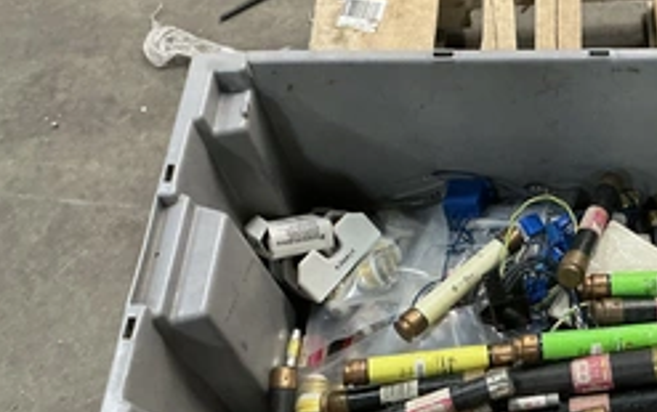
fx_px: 860
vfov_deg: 26.8
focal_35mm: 48
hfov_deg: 40.3
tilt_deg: -61.2
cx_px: 516
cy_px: 266
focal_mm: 3
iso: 250
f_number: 1.8
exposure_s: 1/60
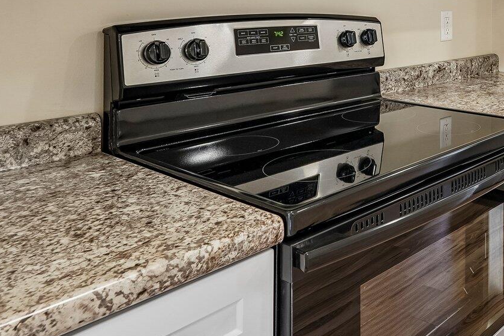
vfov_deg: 31.6
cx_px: 496
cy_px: 0
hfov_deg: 43.1
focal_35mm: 39
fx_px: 546
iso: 400
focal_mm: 16
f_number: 8
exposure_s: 1/15
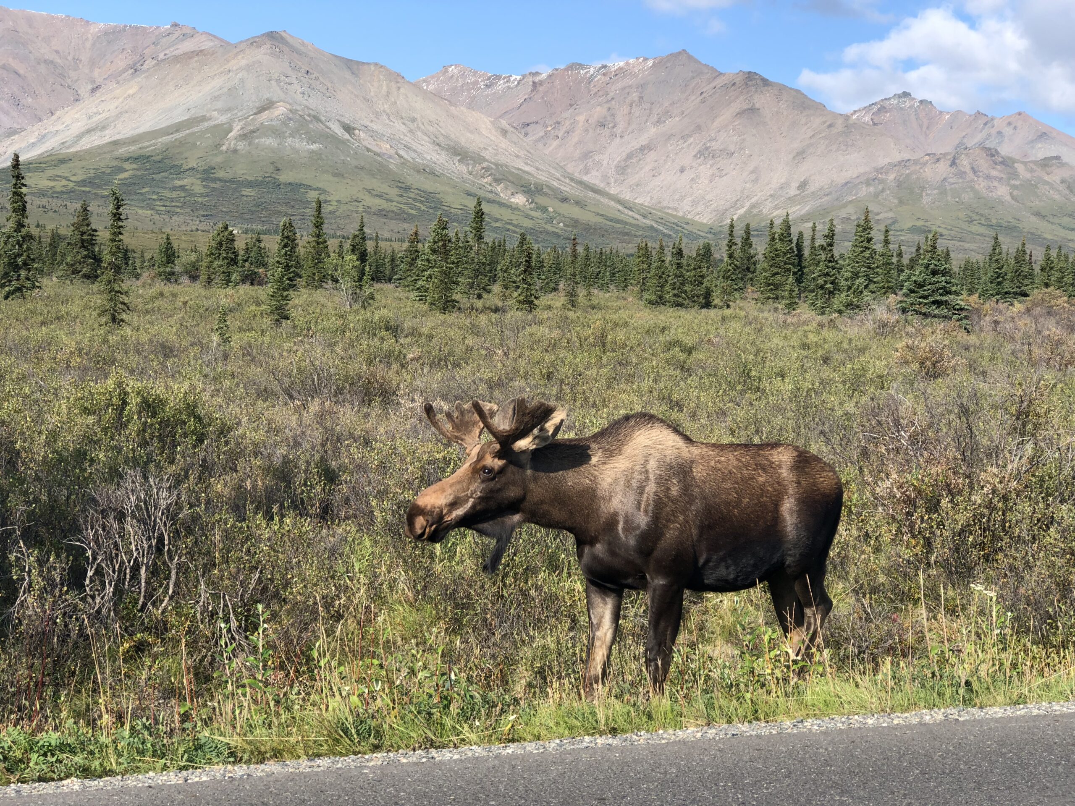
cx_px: 538
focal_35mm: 57
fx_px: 1770
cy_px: 403
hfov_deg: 33.8
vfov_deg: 25.7
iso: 20
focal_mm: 6.6
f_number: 2.8
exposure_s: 1/358
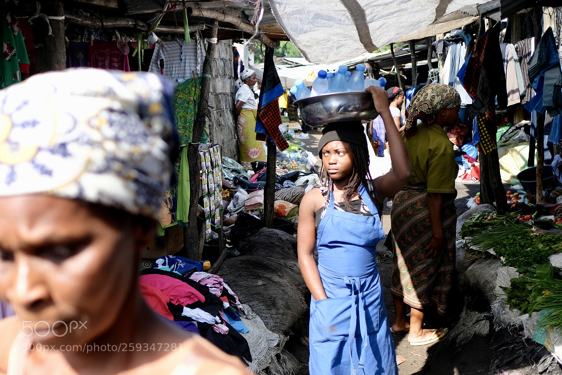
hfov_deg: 54.4
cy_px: 188
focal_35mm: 35
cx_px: 281
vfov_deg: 37.8
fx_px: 546
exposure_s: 1/1000
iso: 200
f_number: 2.5
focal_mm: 23
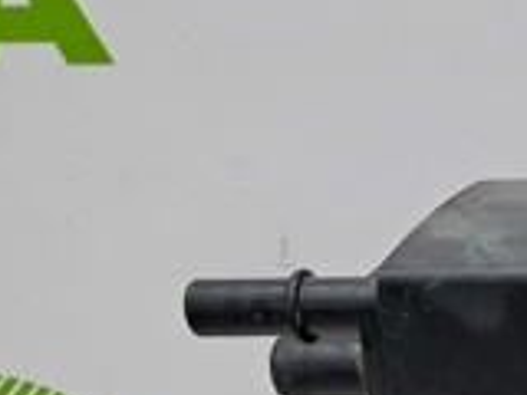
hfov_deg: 16.2
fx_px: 1644
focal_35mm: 108
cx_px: 856
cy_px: 601
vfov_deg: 12.9
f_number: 1.8
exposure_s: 1/50
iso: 160
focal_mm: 4
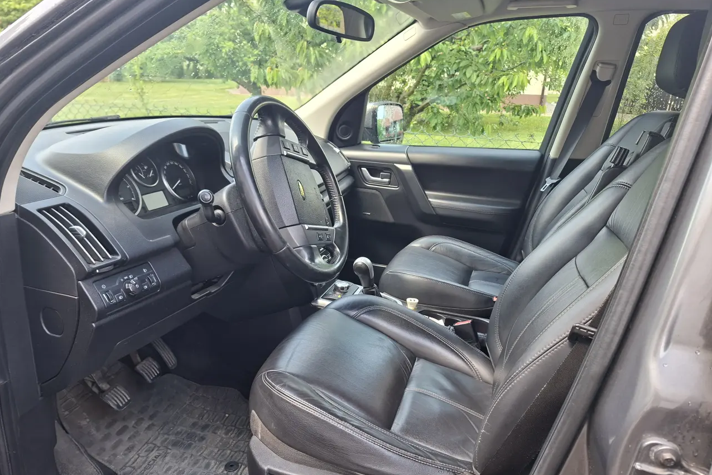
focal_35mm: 24
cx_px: 356
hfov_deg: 73.7
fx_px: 475
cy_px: 262
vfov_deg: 53.0
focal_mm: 5.54
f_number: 1.8
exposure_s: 1/104
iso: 50
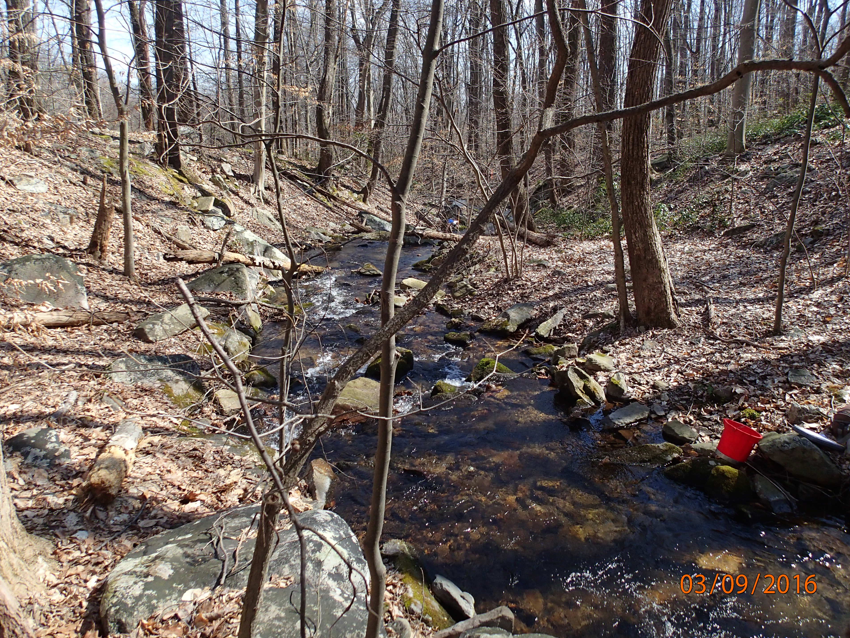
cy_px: 323
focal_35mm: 26
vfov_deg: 53.1
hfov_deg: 67.3
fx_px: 638
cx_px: 429
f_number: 2.8
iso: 200
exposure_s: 1/1000
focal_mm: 4.5
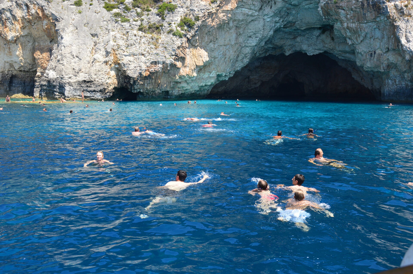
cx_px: 206
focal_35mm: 36
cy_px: 137
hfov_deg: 53.2
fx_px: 413
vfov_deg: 36.8
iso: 200
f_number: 8
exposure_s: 1/200
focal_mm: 24
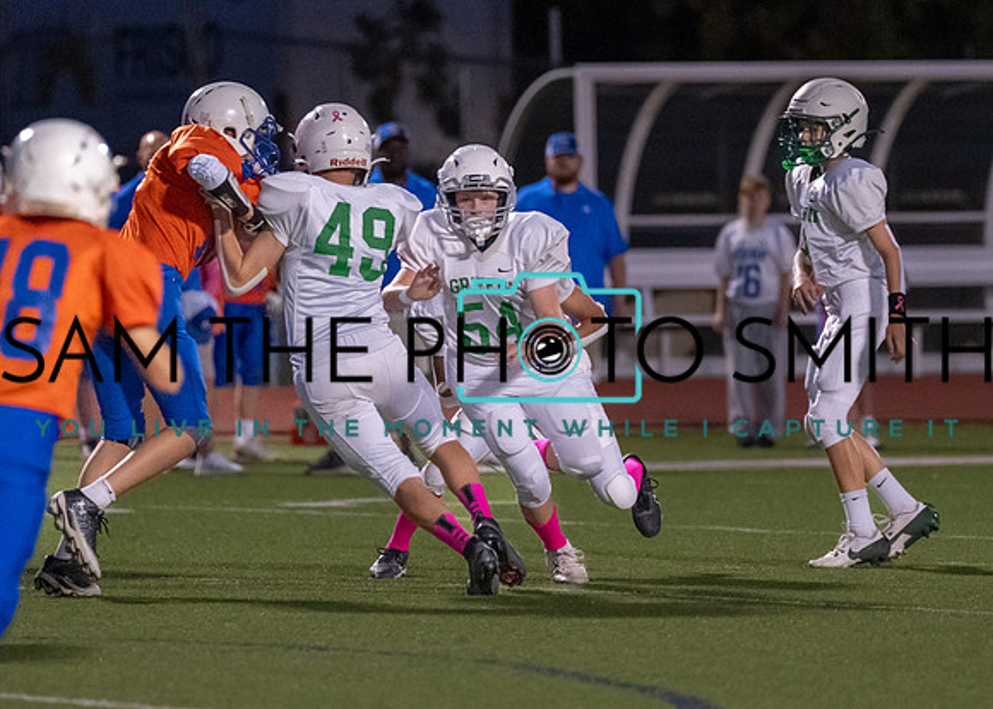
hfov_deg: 4.9
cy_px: 236
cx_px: 521
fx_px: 11541
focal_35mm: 409
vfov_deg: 3.5
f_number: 2.8
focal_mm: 200
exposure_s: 1/1000
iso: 5000
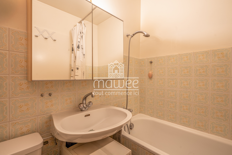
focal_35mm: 16
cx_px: 116
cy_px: 78
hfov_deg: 96.7
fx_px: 103
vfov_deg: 73.8
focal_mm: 16
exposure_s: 1/6
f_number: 8
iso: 100
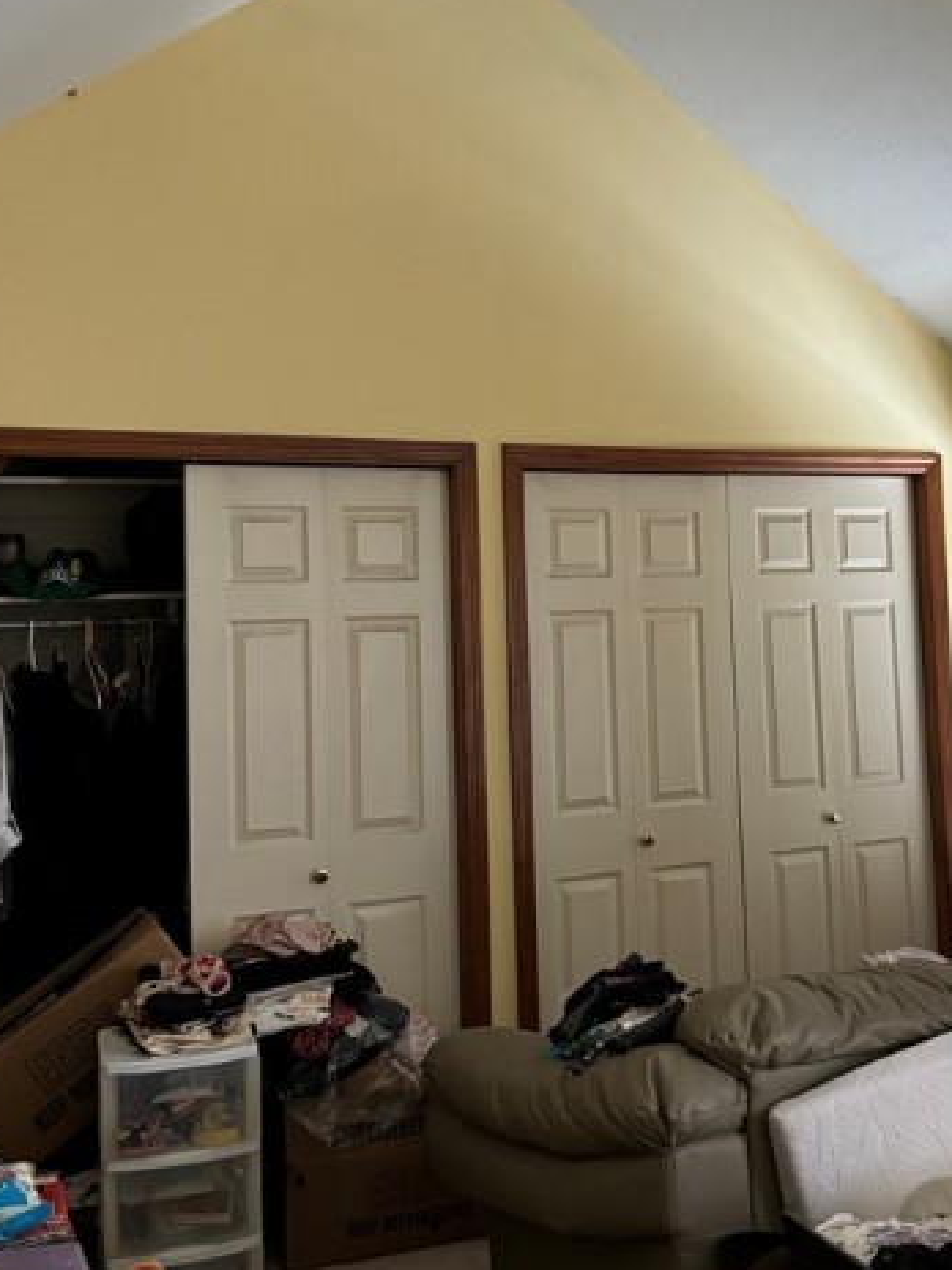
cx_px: 659
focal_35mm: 43
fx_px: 1577
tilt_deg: +4.3
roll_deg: +1.5
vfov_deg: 43.6
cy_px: 512
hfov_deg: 33.2
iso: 500
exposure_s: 1/40
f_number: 1.6
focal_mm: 5.96
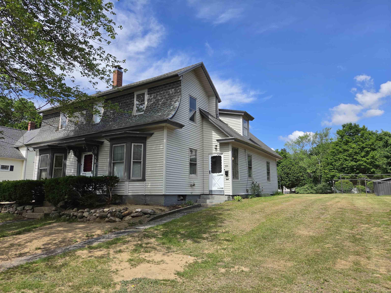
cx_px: 196
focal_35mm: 23
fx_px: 260
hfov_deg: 73.9
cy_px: 146
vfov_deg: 58.9
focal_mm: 5.4
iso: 80
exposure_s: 1/3618
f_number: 1.8
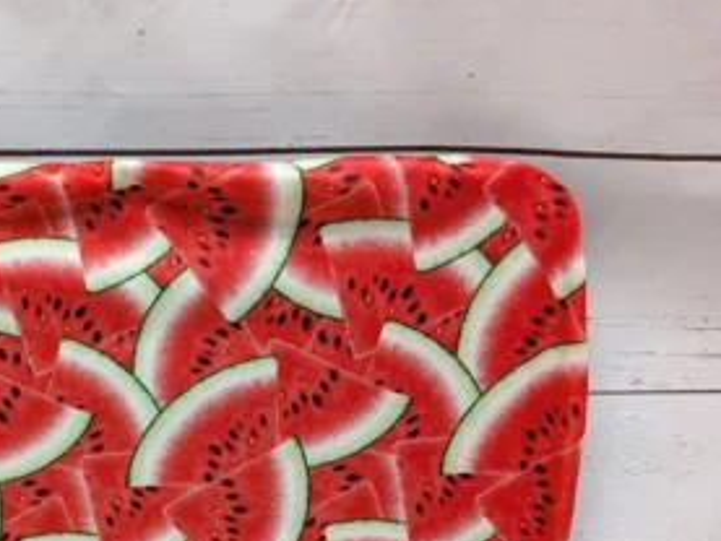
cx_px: 135
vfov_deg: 27.5
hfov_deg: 35.5
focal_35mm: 52
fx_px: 1084
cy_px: 437
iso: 165
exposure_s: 1/120
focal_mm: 4.53
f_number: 1.7
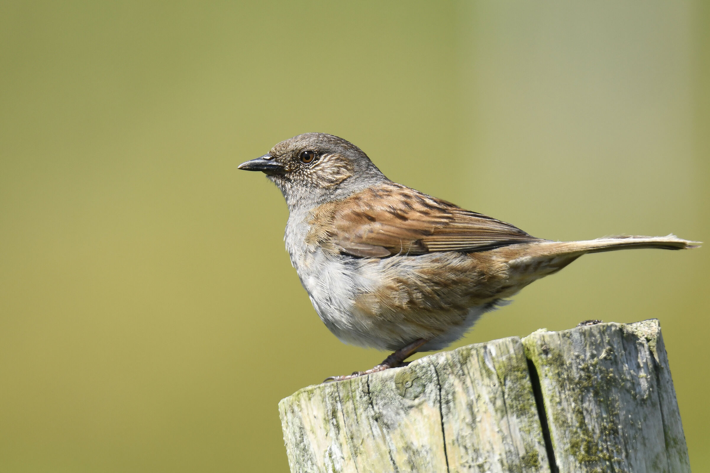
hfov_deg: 3.4
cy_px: 236
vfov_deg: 2.3
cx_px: 355
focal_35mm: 600
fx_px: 11832
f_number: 7.1
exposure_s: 1/1000
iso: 400
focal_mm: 600
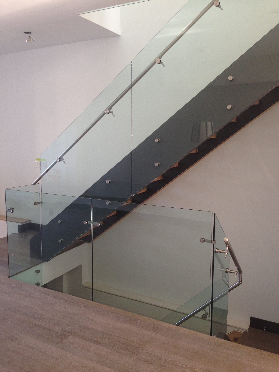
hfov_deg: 42.9
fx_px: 355
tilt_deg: -6.5
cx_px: 140
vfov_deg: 55.4
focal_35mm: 33
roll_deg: -1.3
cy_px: 186
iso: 50
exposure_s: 1/22
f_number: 2.4
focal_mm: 4.12
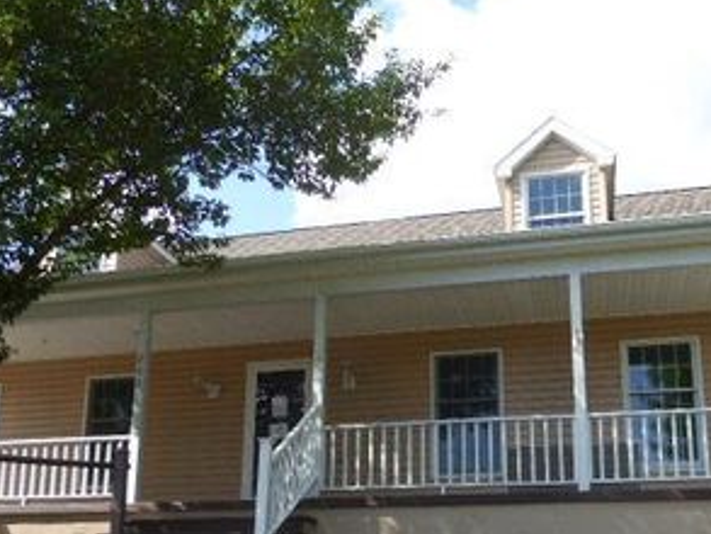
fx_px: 842
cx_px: 362
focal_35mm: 41
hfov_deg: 45.8
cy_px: 426
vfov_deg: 34.1
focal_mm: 4.3
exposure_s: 1/400
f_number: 3.3
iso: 100
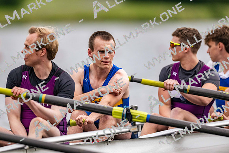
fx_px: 3817
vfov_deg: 2.3
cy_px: 76
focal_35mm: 600
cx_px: 114
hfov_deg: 3.4
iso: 1000
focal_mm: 600
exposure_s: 1/2500
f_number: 4
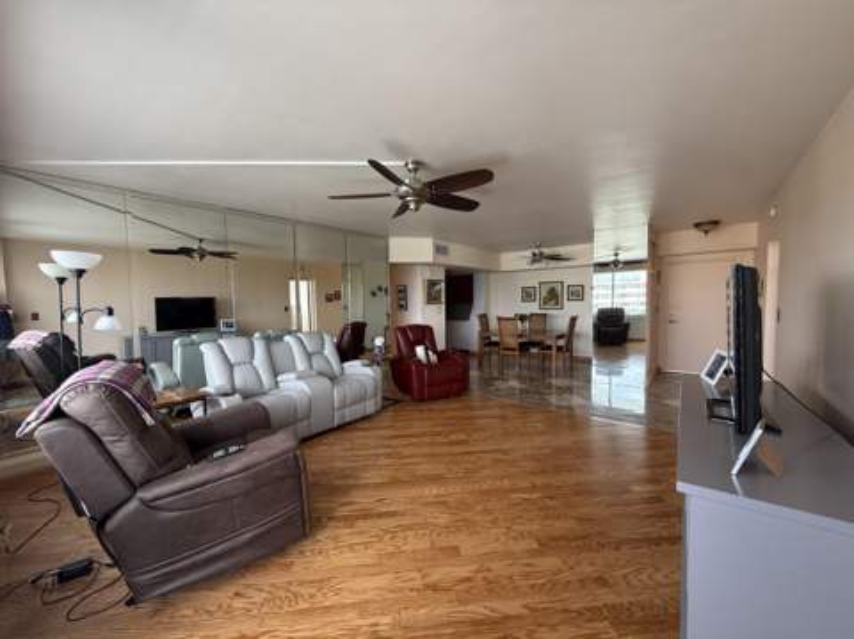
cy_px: 320
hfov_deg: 102.1
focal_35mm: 14
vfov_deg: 85.6
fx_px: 345
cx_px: 427
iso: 125
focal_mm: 2.22
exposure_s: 1/99
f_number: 2.2
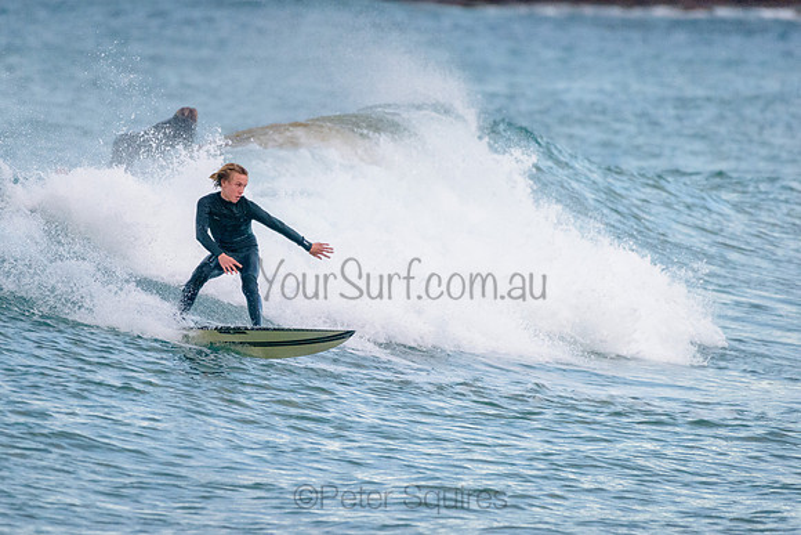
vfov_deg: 2.2
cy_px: 211
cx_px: 311
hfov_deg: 3.4
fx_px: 13616
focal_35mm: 612
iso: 2500
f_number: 5.6
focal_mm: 500
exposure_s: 1/2000
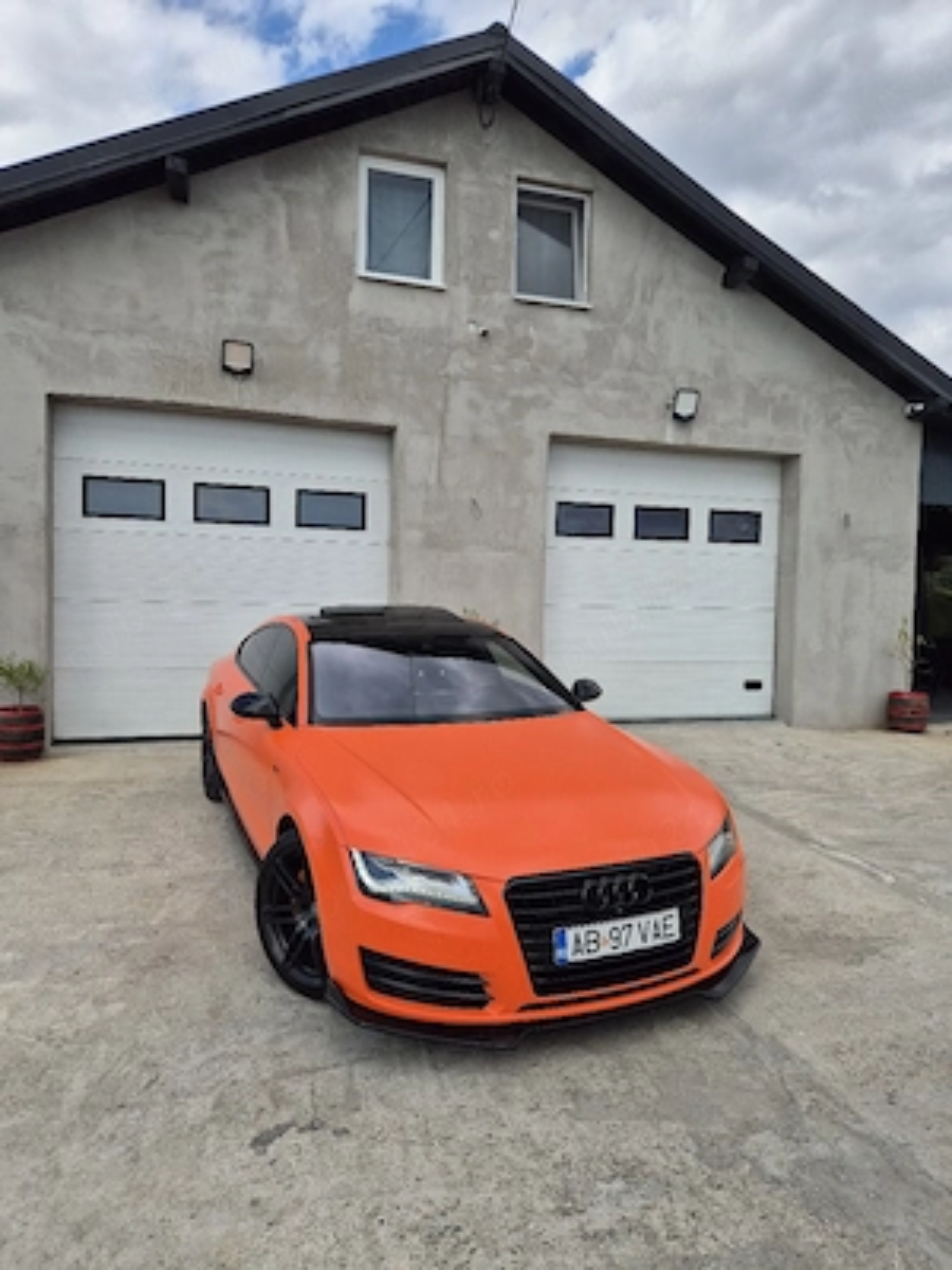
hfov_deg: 58.9
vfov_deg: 73.9
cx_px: 476
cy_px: 635
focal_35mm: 23
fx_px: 843
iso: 25
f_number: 1.8
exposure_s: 1/1667
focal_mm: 5.4
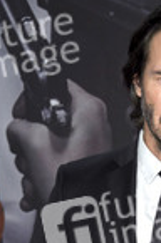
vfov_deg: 8.0
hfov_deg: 5.4
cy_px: 305
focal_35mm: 254
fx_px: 1712
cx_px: 176
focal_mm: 92
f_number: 5.3
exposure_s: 1/160
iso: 800
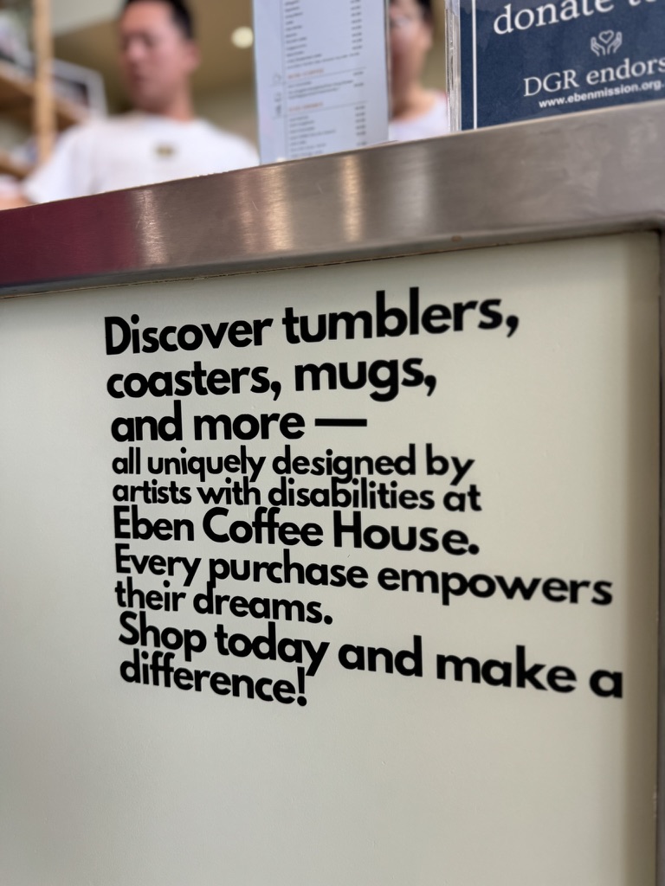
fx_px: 615
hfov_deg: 56.8
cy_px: 443
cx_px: 332
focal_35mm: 24
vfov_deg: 71.6
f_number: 1.78
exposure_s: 1/100
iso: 50
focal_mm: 6.76
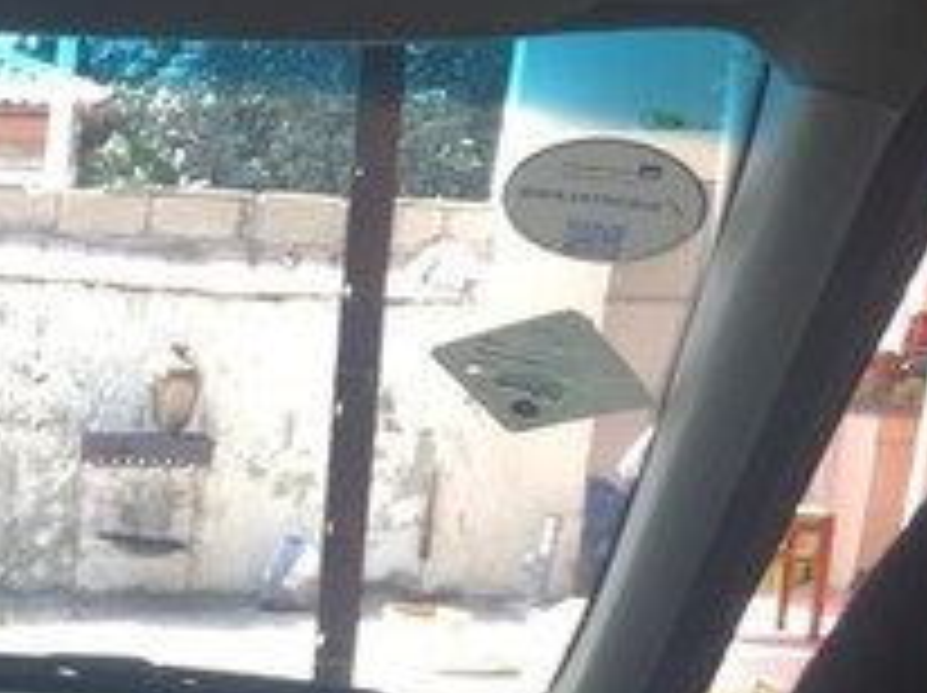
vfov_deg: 14.7
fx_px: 2488
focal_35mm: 93
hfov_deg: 18.6
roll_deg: -0.8
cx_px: -472
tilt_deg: -17.6
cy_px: 1055
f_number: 2.2
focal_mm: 4.15
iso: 32
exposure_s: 1/100
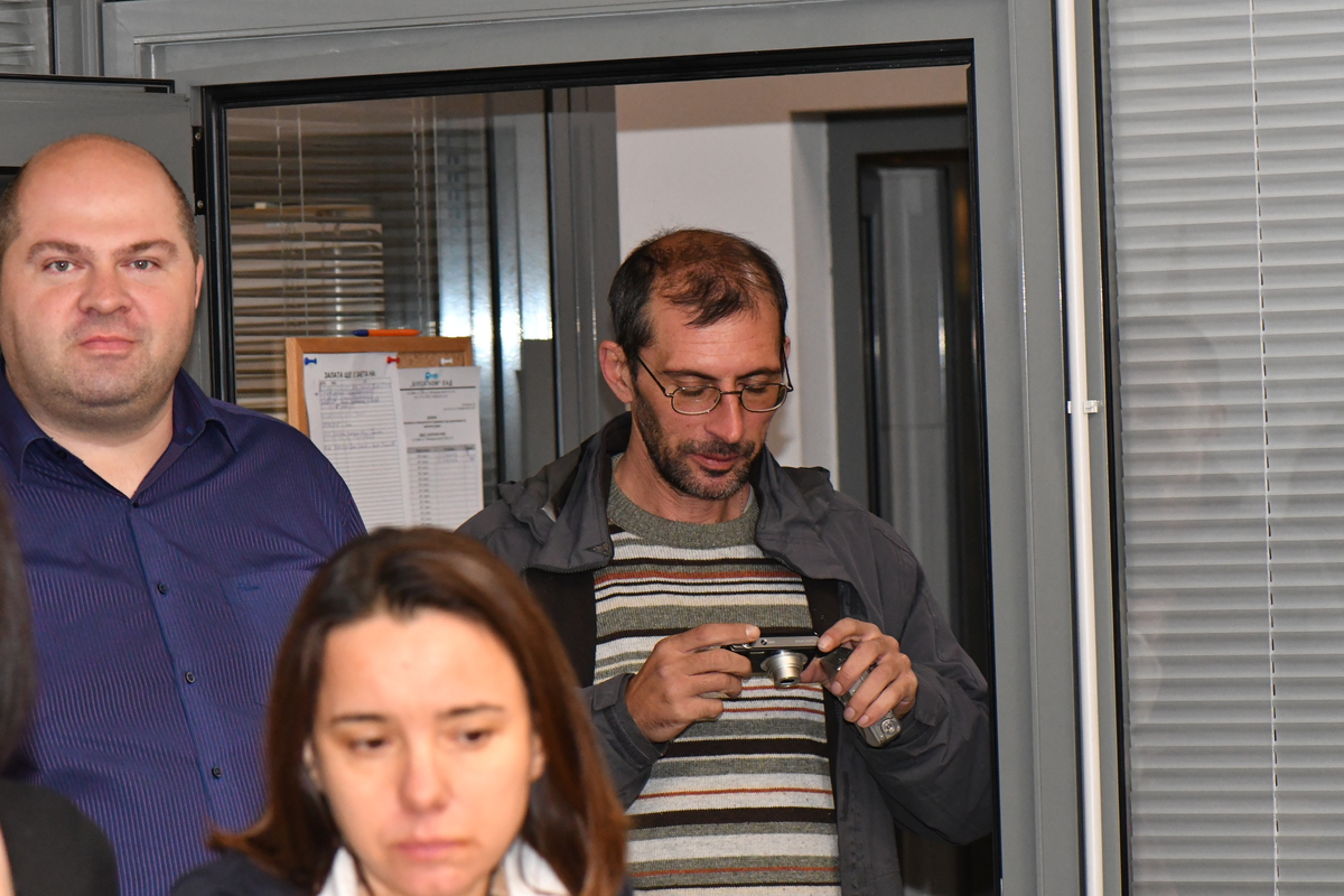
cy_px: 448
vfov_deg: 8.7
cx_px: 672
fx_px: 5880
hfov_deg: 13.0
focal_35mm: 158
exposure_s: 1/160
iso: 3200
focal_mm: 105
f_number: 5.6
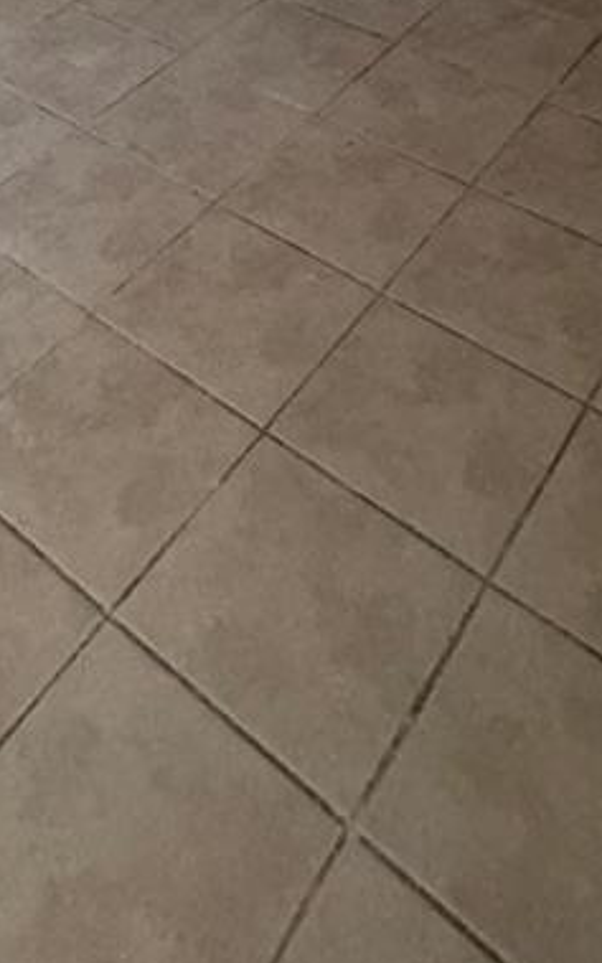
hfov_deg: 26.8
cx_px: 102
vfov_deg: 27.3
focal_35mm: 47
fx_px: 1233
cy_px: -526
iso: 1000
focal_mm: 2.22
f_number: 2.2
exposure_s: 1/60
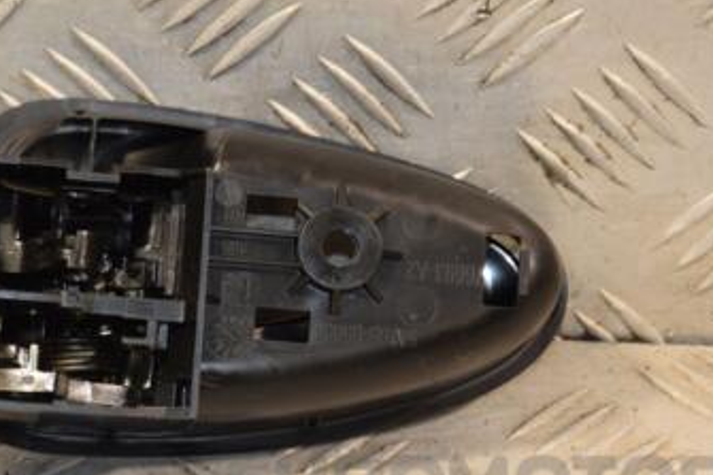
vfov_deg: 5.7
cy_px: 204
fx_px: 4790
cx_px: 187
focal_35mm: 242
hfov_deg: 8.5
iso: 800
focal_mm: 90
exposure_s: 1/125
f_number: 5.6
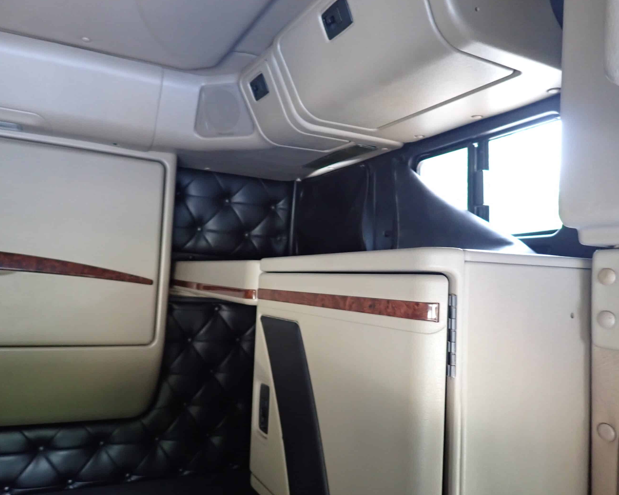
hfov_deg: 63.9
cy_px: 250
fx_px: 495
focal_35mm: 27
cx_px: 280
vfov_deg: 53.2
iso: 400
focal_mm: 4.5
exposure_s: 1/30
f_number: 2
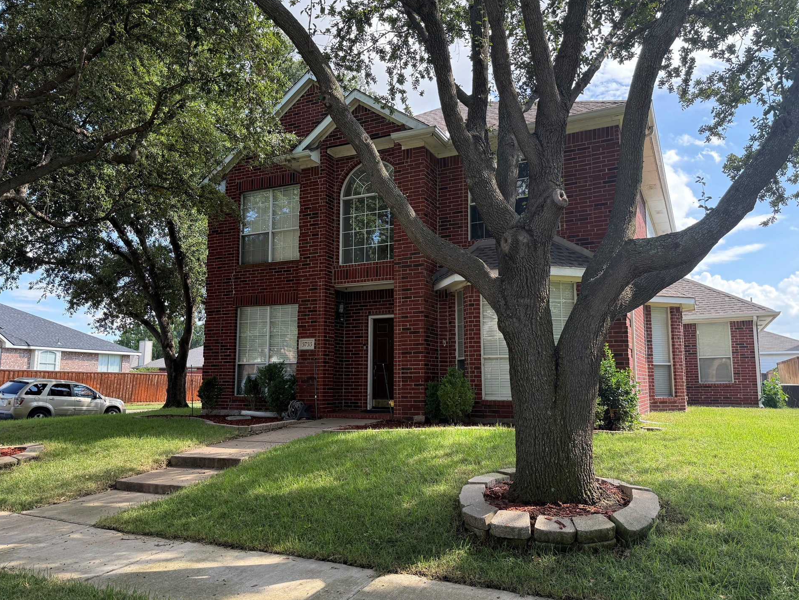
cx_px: 394
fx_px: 600
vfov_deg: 53.1
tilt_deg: +7.5
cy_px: 305
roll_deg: +0.0
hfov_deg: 67.3
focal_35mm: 26
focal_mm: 6.76
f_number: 1.78
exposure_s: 1/750
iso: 100
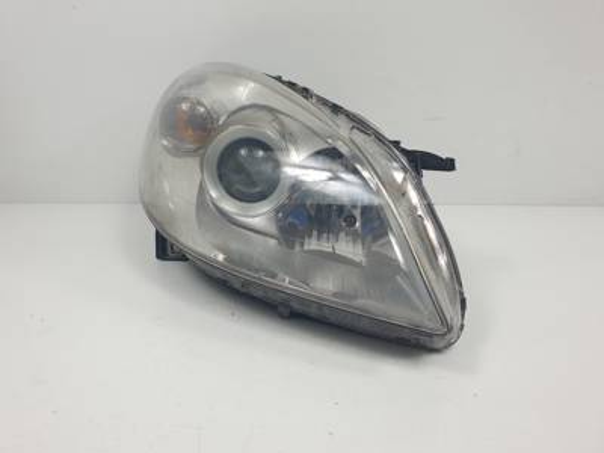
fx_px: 454
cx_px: 302
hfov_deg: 67.3
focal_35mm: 26
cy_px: 226
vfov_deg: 53.1
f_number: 2.4
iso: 50
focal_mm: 4.3
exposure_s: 1/241
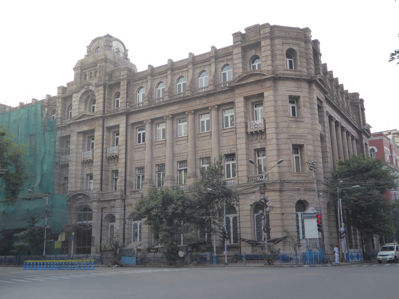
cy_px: 150
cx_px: 200
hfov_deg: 47.9
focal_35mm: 39
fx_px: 450
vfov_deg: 36.8
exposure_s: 1/125
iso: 125
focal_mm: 6.7
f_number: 3.7
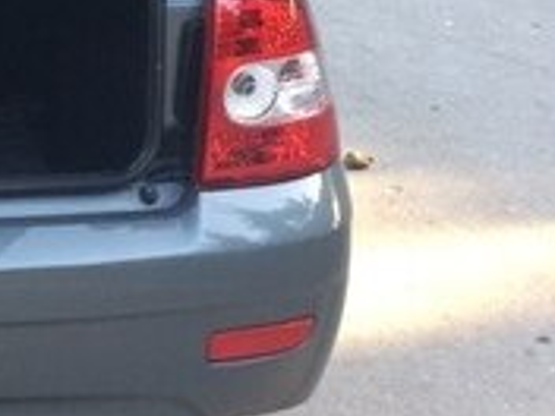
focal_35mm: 109
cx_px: -145
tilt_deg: -7.8
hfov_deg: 17.1
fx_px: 1748
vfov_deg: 12.8
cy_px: -235
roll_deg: -1.3
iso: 64
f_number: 2.2
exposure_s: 1/100
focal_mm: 4.15
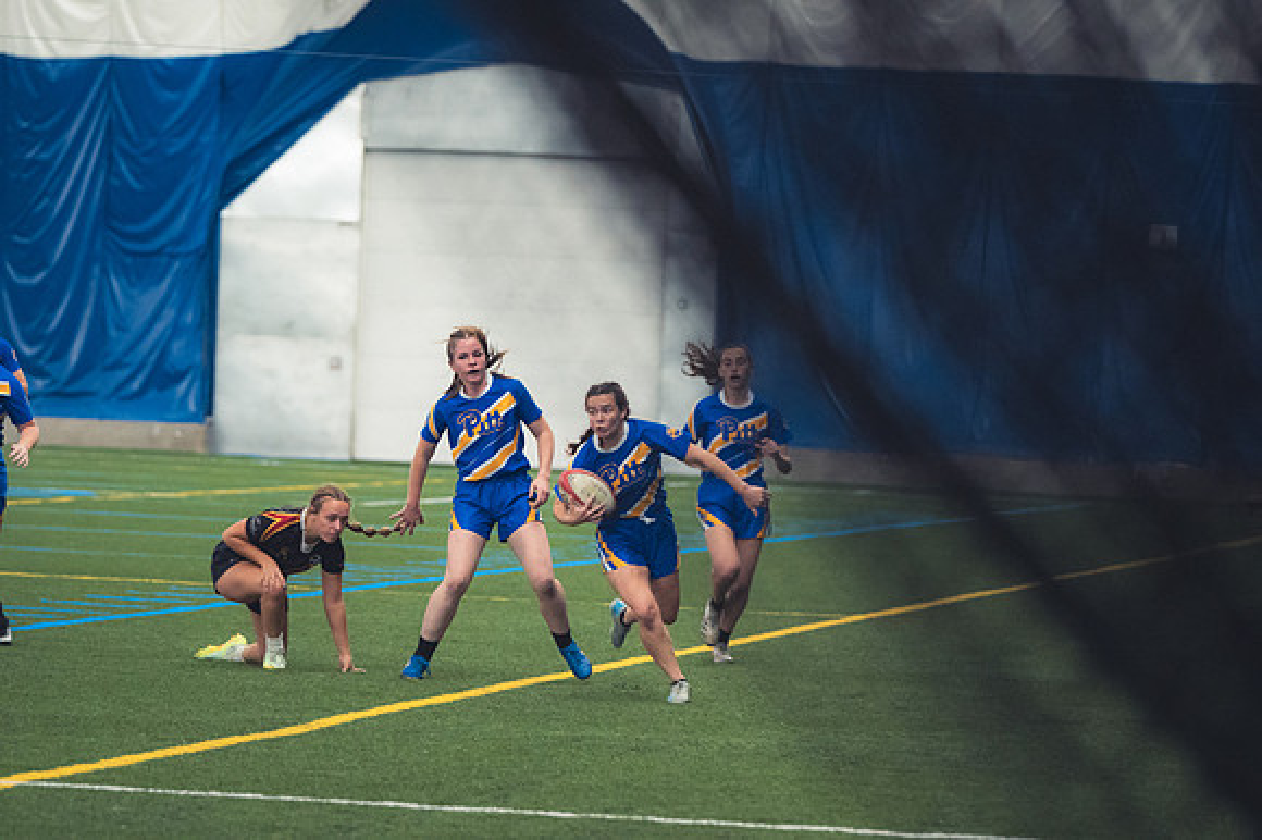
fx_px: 7077
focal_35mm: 202
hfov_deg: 10.2
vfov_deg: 6.8
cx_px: 631
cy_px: 420
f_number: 2.8
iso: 3600
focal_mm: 135
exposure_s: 1/320
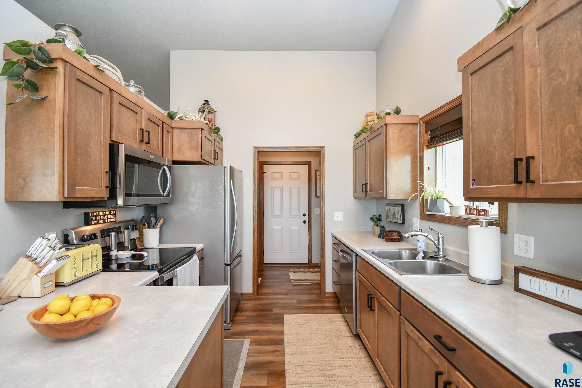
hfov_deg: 100.4
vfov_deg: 77.3
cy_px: 194
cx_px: 291
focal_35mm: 15
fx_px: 242
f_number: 5
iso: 1000
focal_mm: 10
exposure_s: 1/100
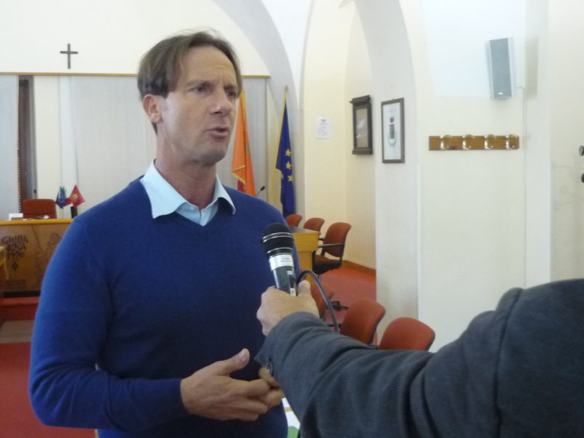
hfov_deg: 44.6
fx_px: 708
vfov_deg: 34.3
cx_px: 239
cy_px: 198
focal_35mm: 42
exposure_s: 1/25
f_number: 2.8
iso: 400
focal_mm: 5.5
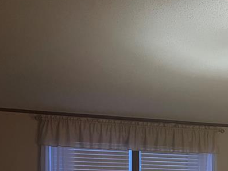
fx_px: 441
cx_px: 236
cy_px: 203
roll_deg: +0.0
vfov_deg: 20.6
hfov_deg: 27.1
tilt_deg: -4.8
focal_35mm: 67
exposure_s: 1/30
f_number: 1.5
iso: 640
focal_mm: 5.7
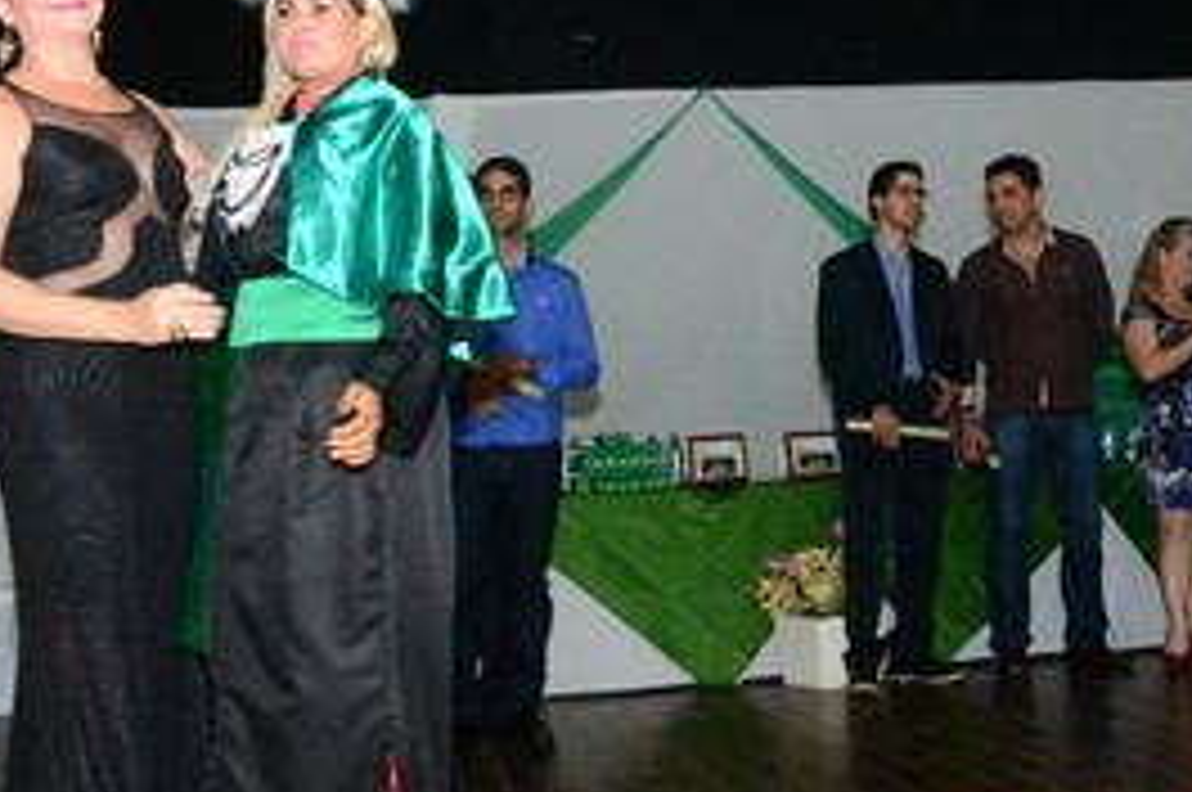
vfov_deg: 26.4
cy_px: 423
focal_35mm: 51
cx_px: 594
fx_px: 1687
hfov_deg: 38.9
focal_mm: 20
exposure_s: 1/80
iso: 3200
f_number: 5.6
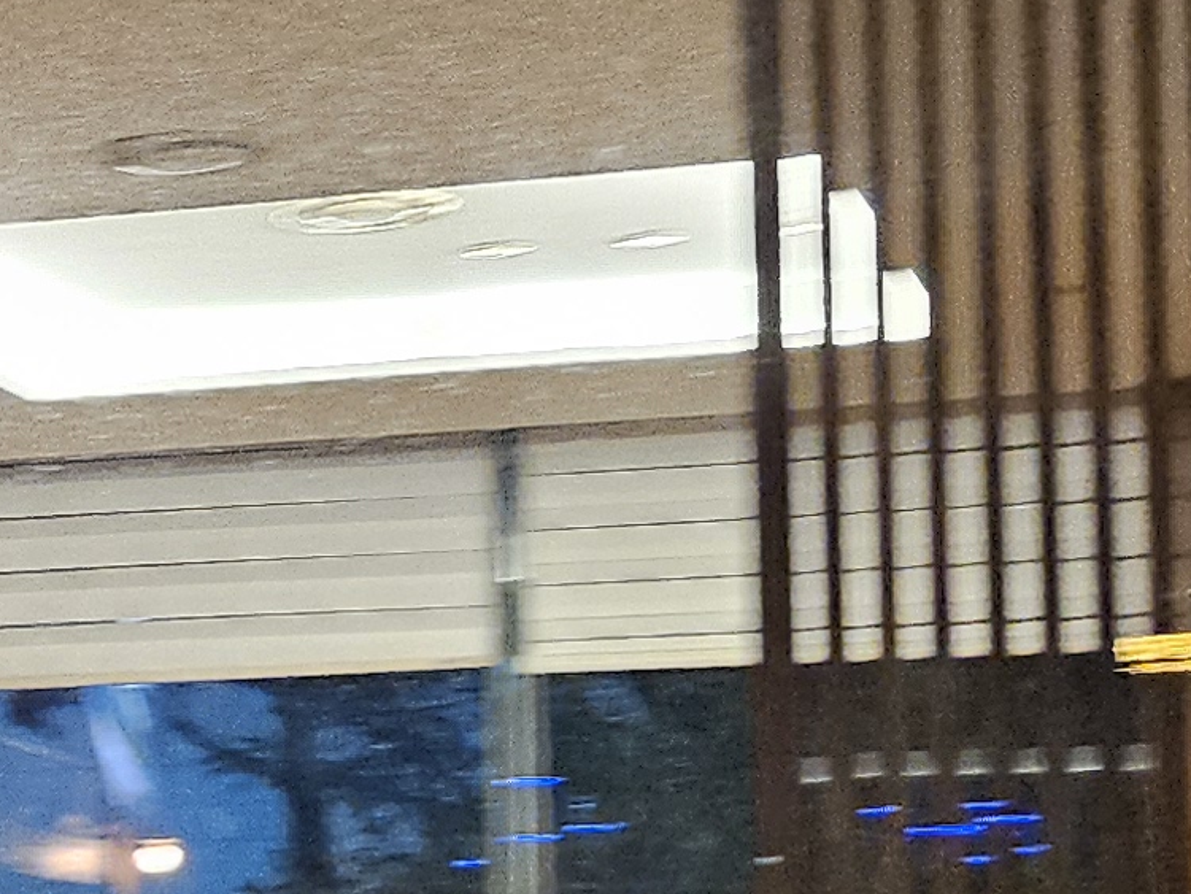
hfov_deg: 14.9
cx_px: -191
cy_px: 737
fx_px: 4405
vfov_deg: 11.5
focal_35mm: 128
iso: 640
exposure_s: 1/30
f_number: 1.8
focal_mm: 5
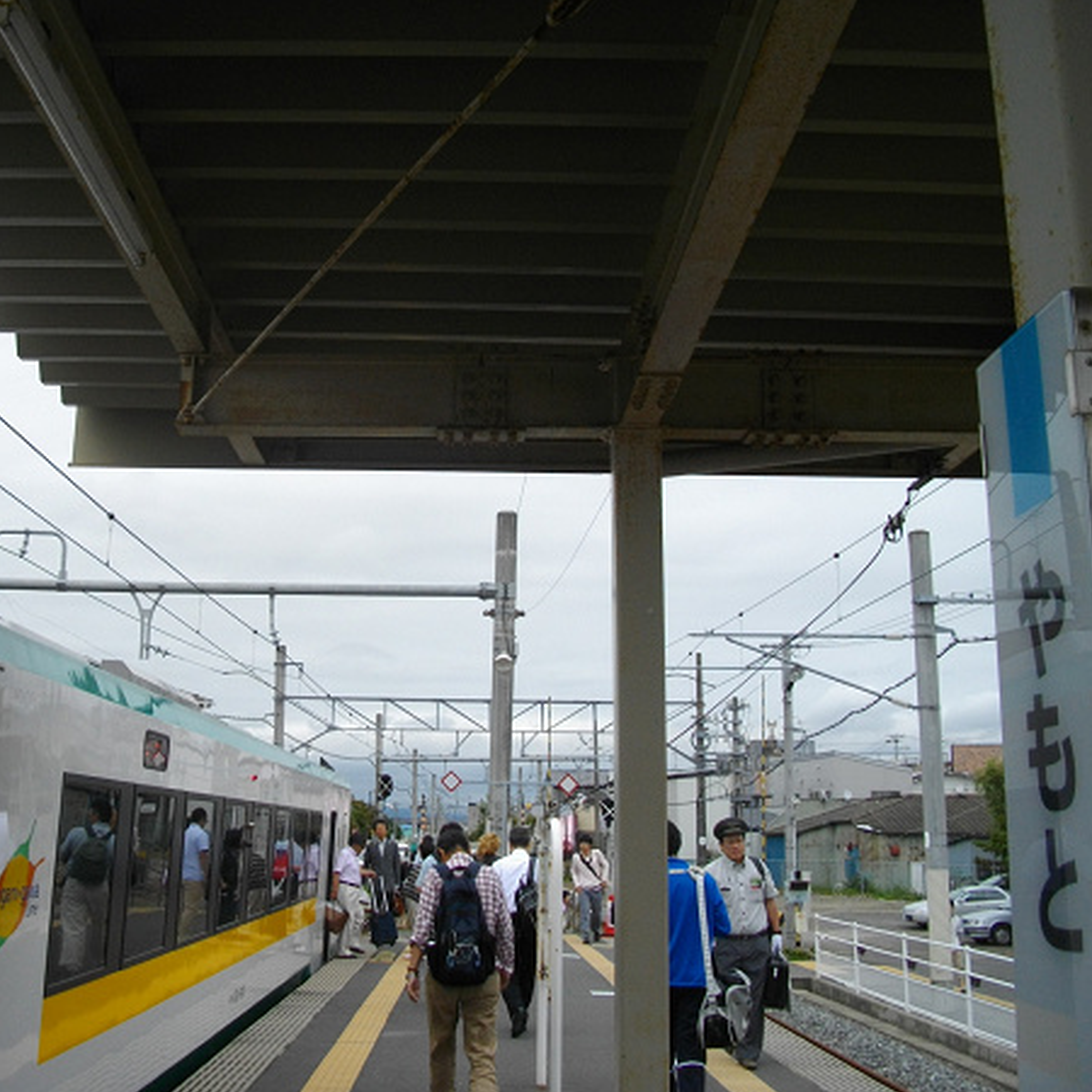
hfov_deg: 42.2
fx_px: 1392
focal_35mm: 39
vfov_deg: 42.8
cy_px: 534
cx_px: 359
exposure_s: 1/200
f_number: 8.8
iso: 100
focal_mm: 5.7
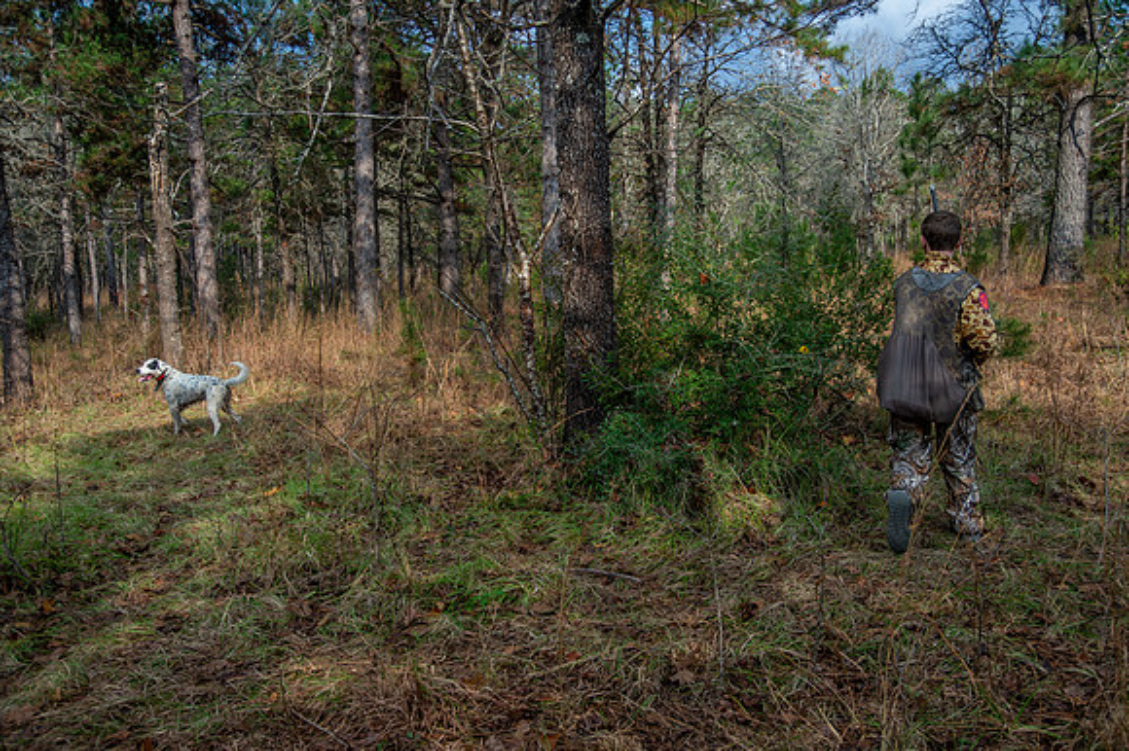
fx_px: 1191
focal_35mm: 38
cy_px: 376
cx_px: 564
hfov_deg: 50.7
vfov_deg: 35.0
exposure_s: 1/250
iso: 250
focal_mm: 38
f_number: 8
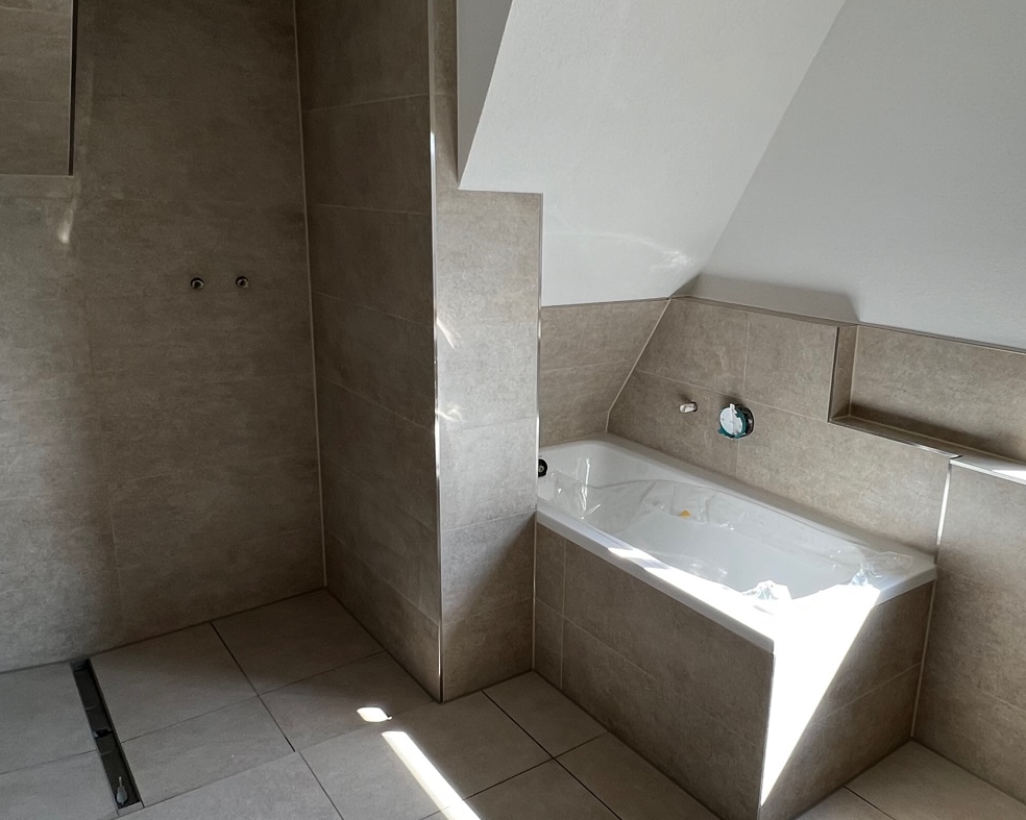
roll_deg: -2.3
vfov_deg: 54.9
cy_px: 426
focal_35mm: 26
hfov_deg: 65.5
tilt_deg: -14.9
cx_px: 612
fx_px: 789
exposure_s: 1/99
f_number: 1.8
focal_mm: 1.57
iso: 40
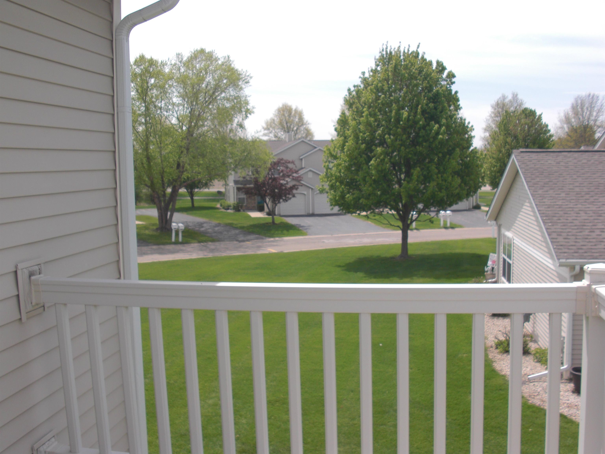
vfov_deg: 39.7
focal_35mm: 36
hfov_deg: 51.4
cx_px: 302
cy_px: 227
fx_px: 629
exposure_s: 1/160
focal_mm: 6.3
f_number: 7.9
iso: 50
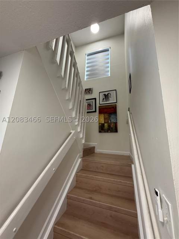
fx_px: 97
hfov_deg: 85.7
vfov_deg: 102.1
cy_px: 120
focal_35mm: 14
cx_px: 90
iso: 320
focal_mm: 2.22
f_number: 2.2
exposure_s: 1/120
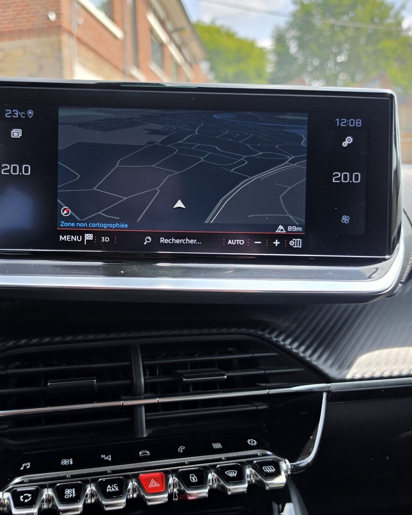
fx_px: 457
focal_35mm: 30
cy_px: 258
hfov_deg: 48.1
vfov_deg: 58.8
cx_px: 159
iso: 64
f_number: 1.4
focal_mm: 6.5
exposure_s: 1/1737
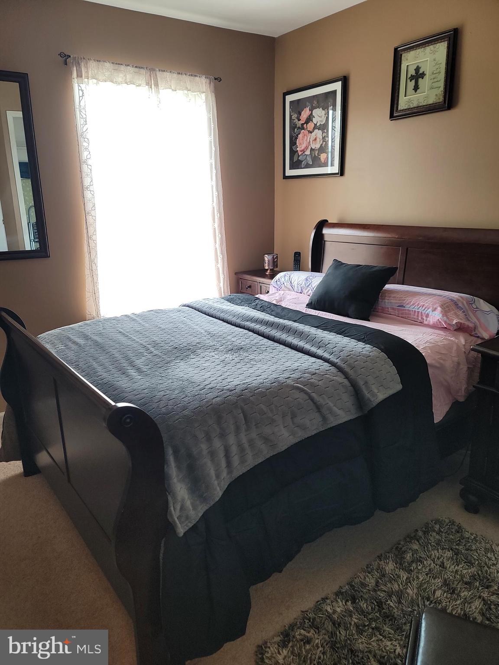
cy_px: 332
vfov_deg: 69.4
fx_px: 481
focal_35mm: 25
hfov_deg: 54.9
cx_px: 250
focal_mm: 7
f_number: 1.8
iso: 80
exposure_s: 1/120
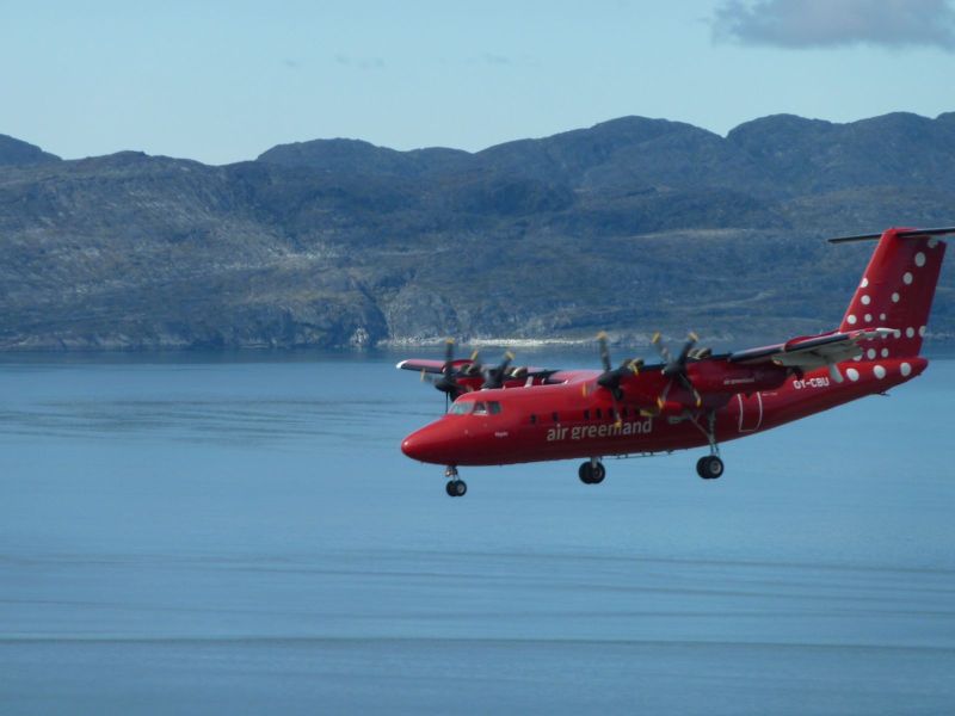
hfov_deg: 6.6
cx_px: 478
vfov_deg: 5.0
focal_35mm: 300
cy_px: 358
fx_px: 8277
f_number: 5.6
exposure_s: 1/640
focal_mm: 49.2
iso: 80
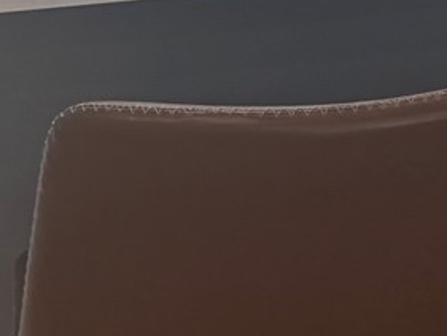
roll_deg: +0.4
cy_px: -697
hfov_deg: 10.3
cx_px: 926
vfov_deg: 7.4
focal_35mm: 175
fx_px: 2261
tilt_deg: -0.3
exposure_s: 1/169
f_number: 1.78
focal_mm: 6.76
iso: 80
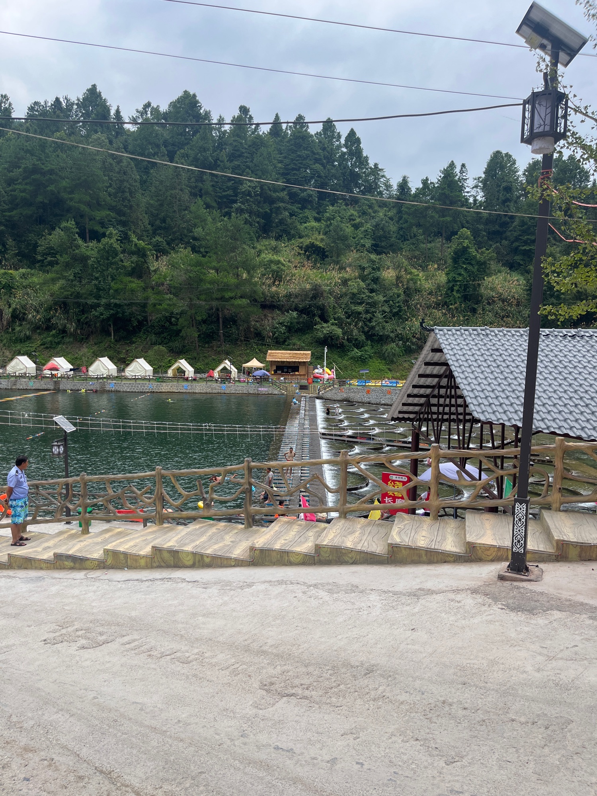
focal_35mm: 26
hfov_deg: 53.1
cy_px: 398
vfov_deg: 67.3
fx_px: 598
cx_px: 298
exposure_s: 1/816
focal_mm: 5.1
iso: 50
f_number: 1.6
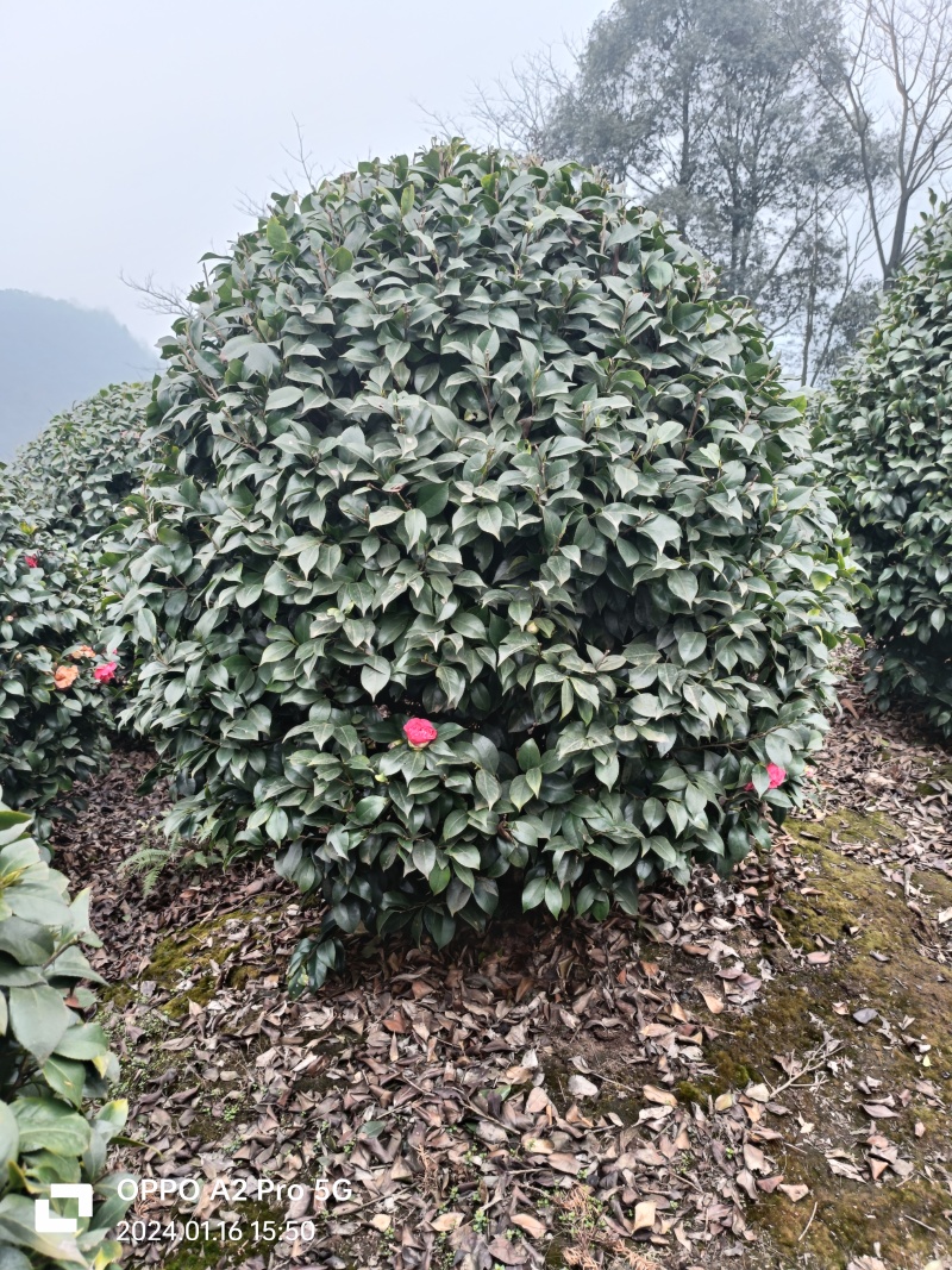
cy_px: 635
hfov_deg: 54.9
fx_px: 917
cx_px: 476
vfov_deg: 69.4
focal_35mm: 25
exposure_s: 1/60
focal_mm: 4.7
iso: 235
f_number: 1.7
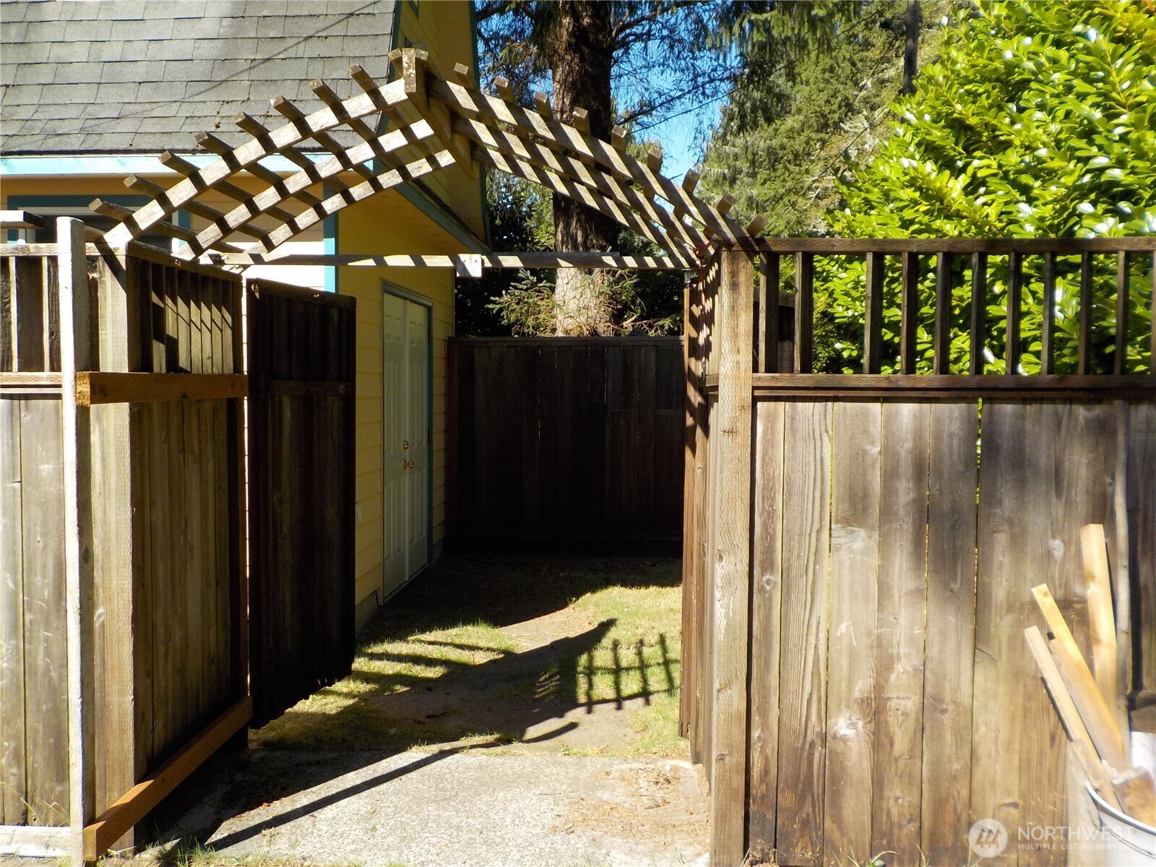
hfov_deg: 60.0
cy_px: 434
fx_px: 1002
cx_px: 578
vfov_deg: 46.8
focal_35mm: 30
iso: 125
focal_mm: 4.1
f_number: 3.3
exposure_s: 1/640
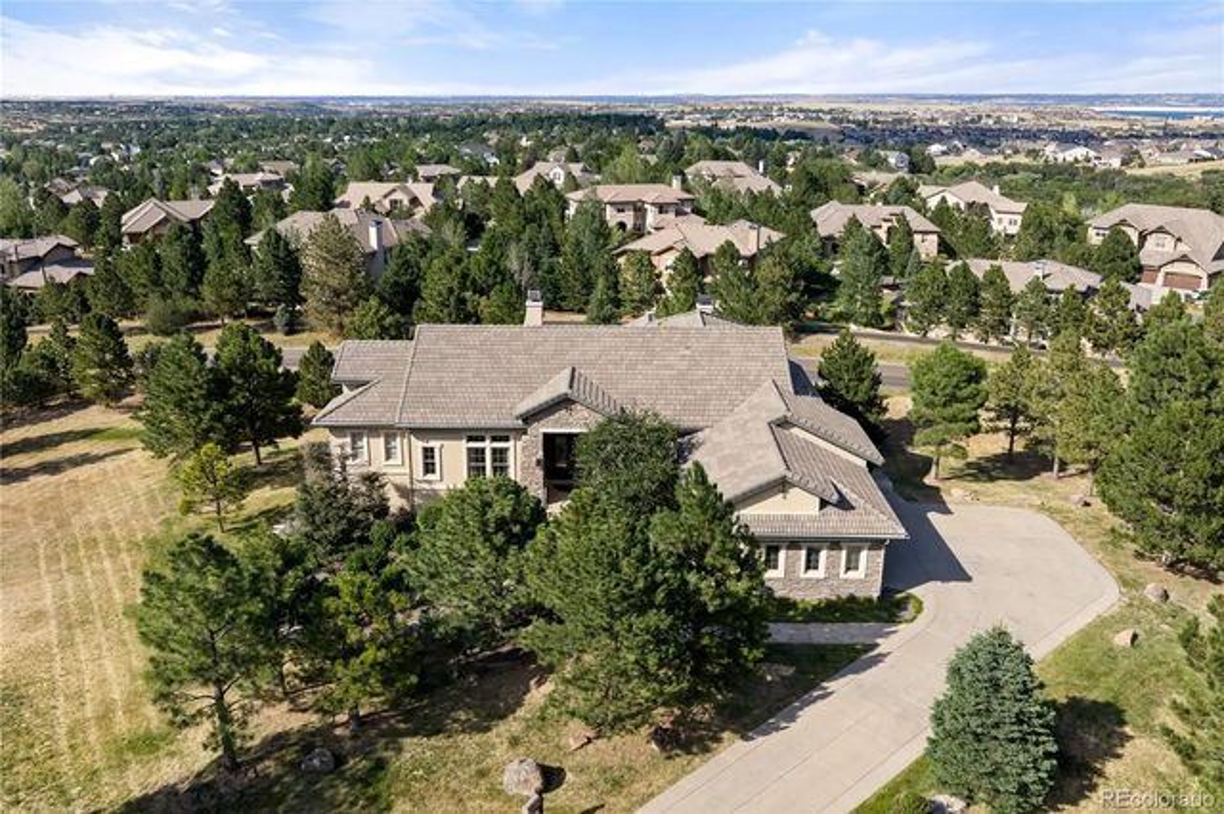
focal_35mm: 28
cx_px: 612
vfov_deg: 46.4
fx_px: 951
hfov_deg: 65.5
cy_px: 407
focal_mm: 14.45
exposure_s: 1/640
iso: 100
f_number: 2.8
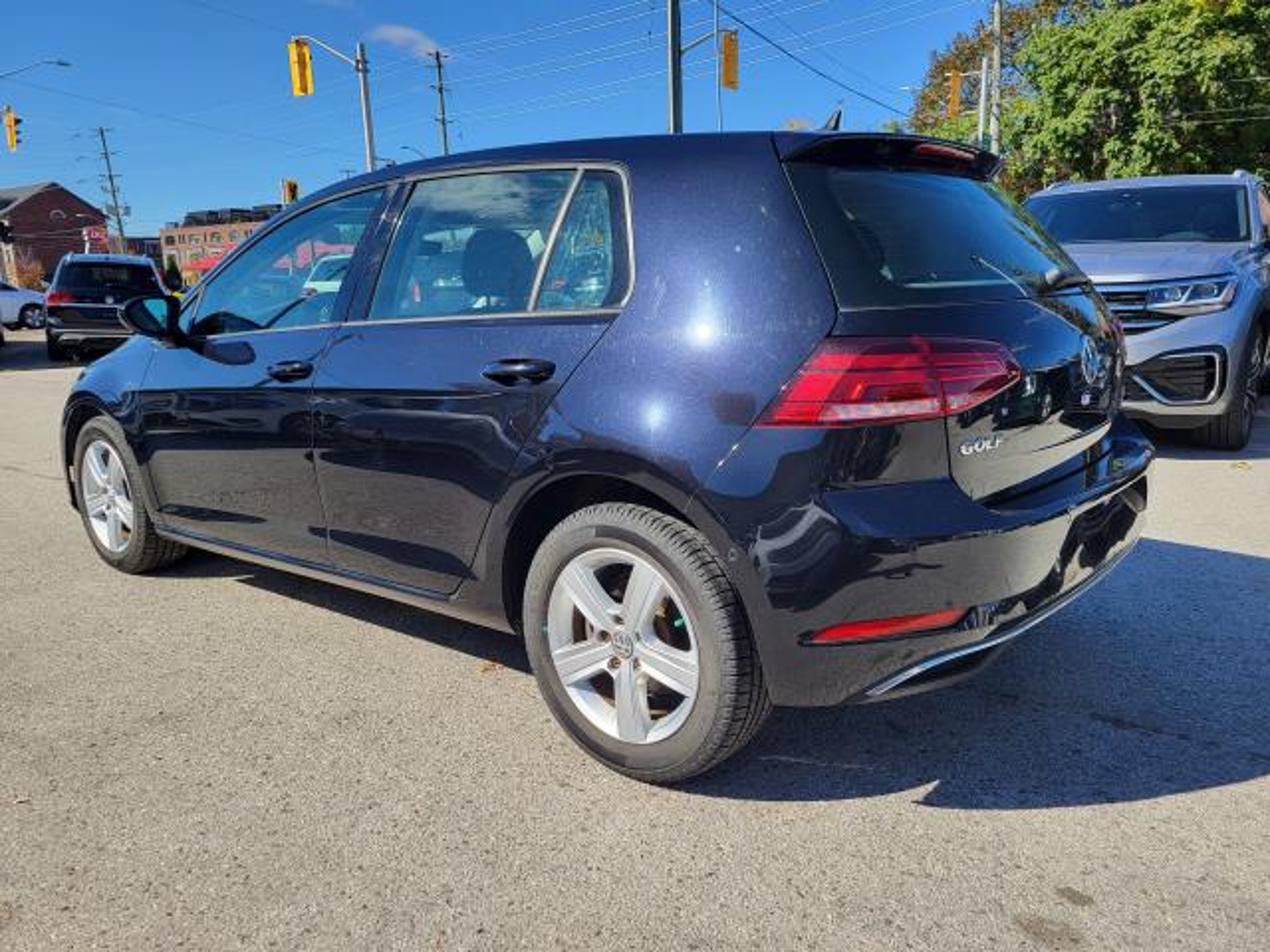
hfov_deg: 67.3
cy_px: 476
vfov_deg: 53.1
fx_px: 954
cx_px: 635
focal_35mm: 26
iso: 40
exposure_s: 1/1521
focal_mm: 5.4
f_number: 1.8
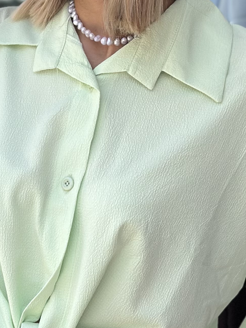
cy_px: 144
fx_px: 1421
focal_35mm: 150
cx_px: 86
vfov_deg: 13.2
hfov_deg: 9.9
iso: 80
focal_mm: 6.86
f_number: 1.78
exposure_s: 1/1305
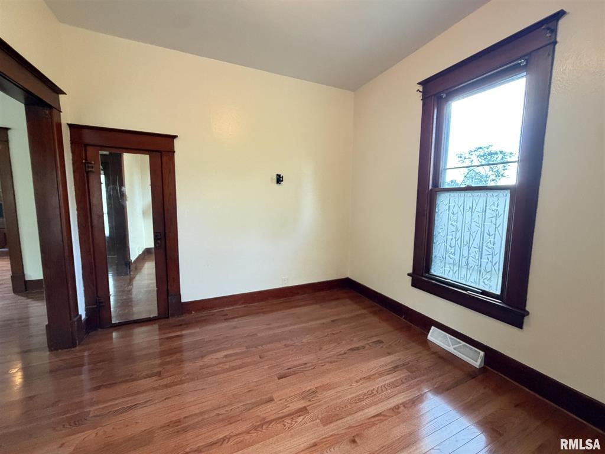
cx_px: 302
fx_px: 245
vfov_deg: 85.7
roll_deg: +0.1
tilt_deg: -3.9
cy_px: 227
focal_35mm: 14
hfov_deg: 102.1
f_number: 2.2
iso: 500
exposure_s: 1/60
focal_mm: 2.22
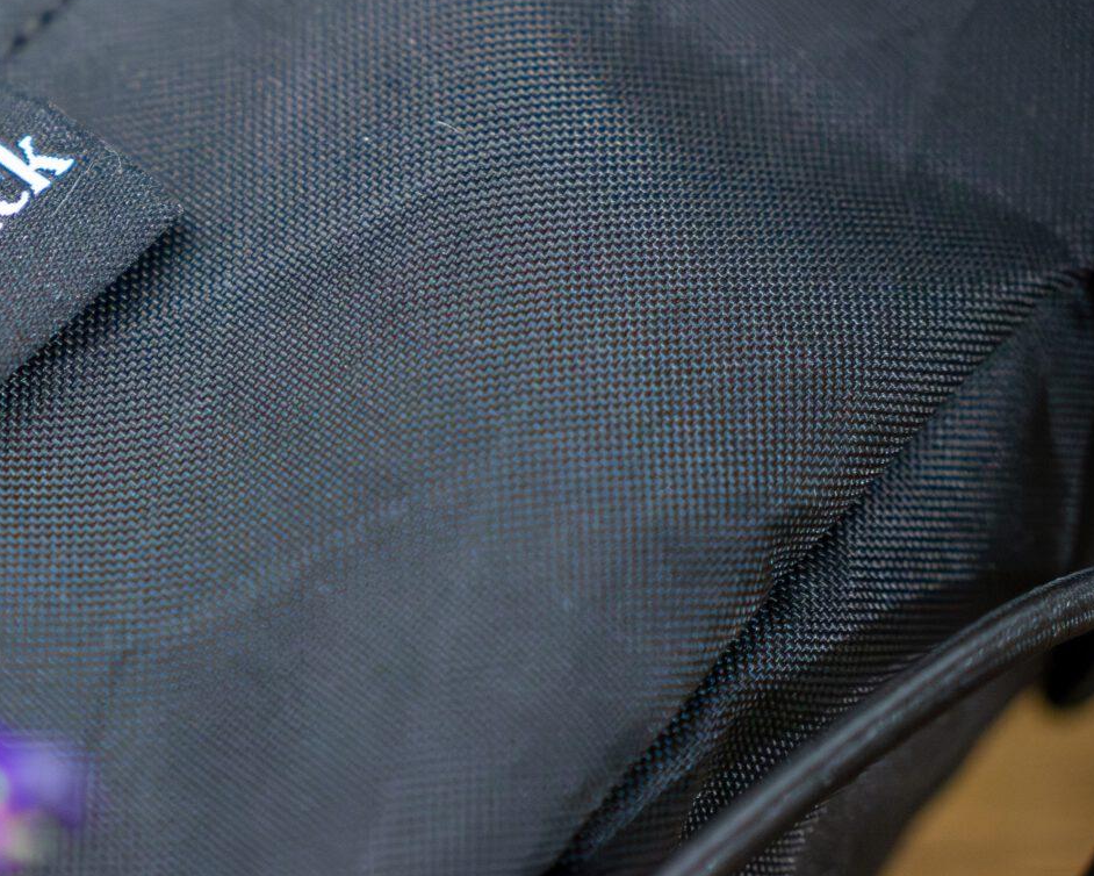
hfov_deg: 18.1
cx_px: -100
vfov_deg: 15.1
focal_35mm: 102
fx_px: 3303
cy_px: 400
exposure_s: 1/60
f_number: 2.5
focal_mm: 40
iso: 5000
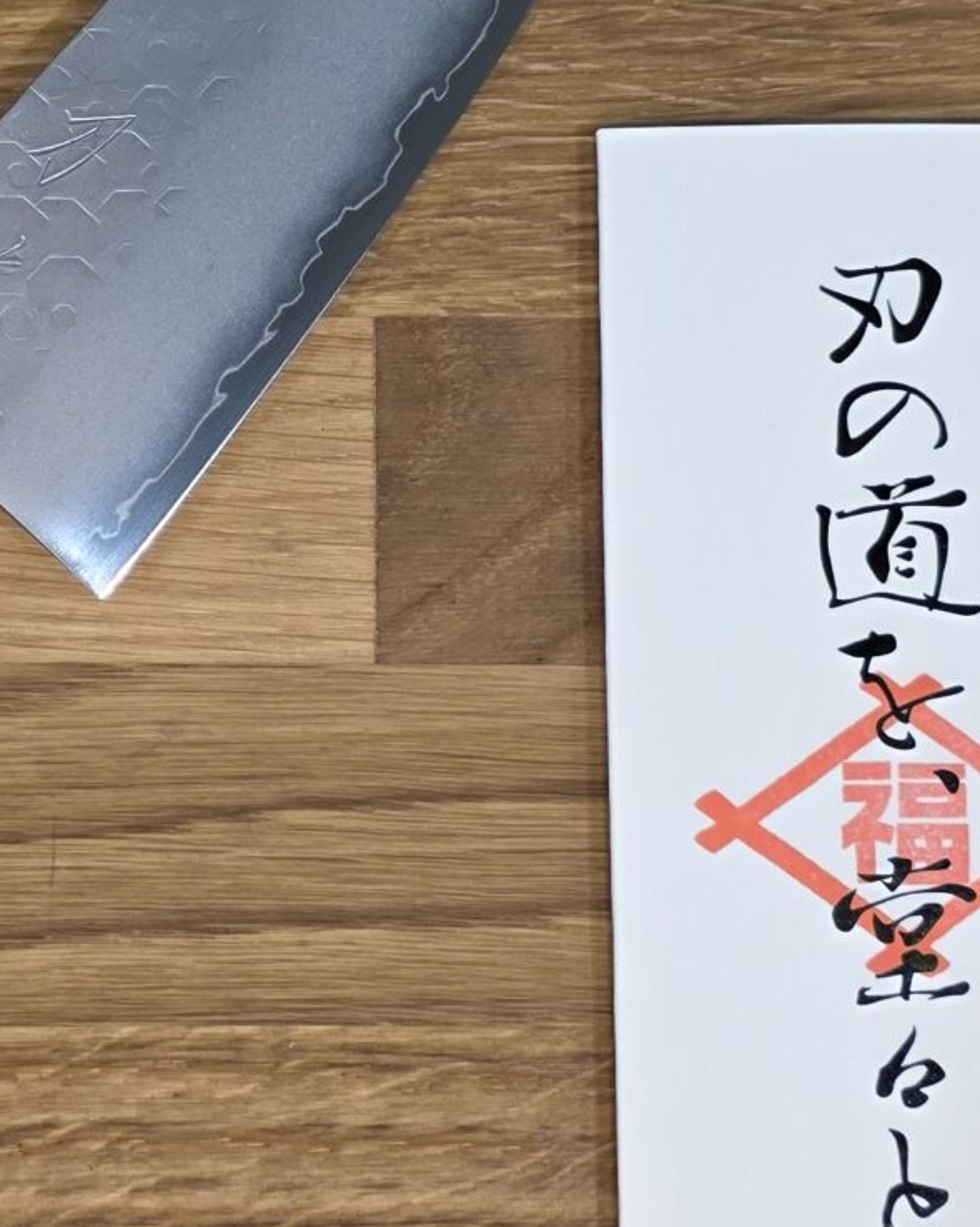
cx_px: 156
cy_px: 408
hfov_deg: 19.4
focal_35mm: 78
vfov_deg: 24.3
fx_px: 2830
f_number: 1.7
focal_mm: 6.3
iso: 64
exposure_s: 1/100
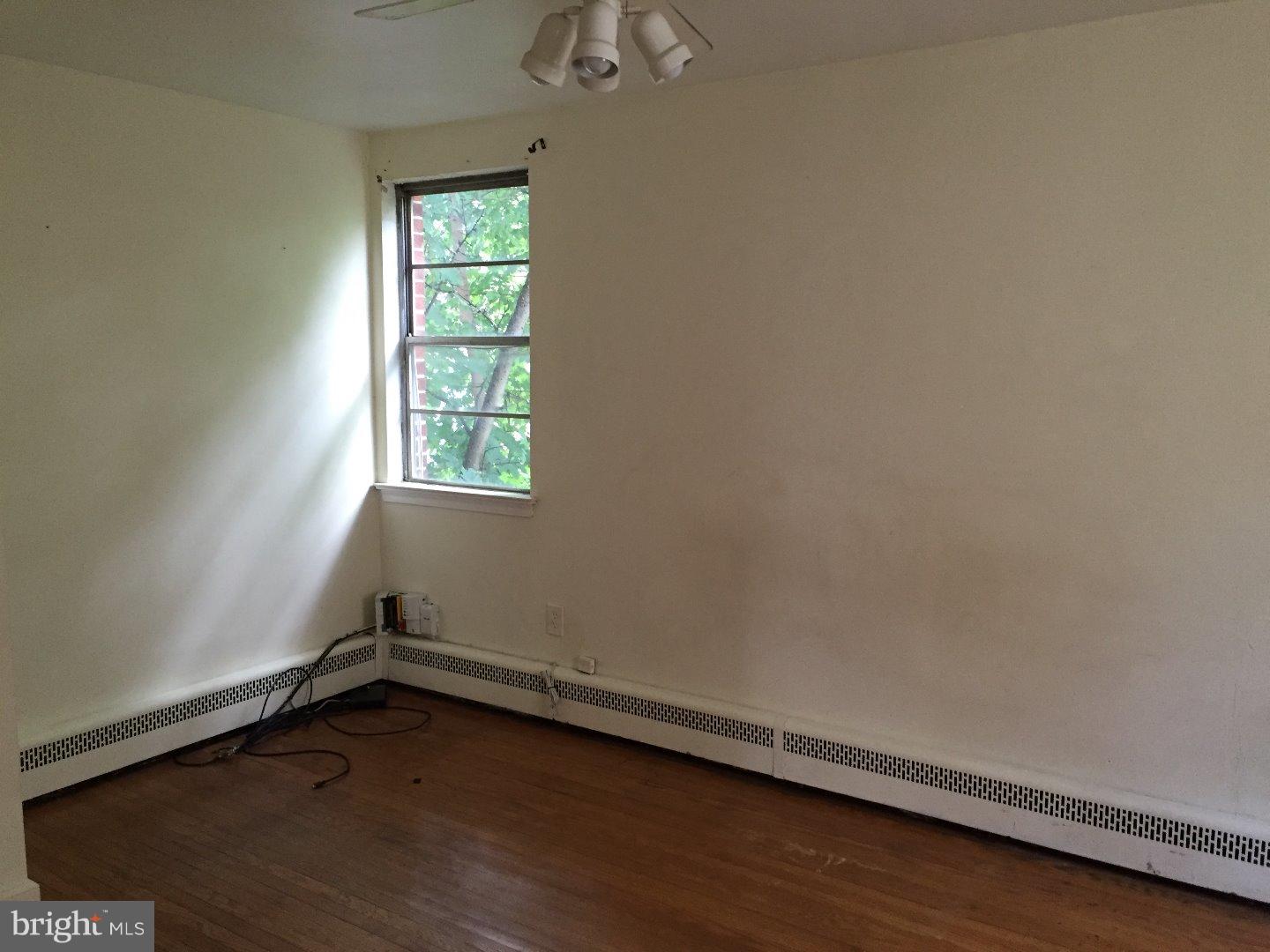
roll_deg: -0.3
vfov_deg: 48.2
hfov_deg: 61.7
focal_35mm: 29
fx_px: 1064
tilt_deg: -7.5
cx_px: 635
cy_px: 476
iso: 200
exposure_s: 1/30
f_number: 2.2
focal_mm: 4.15
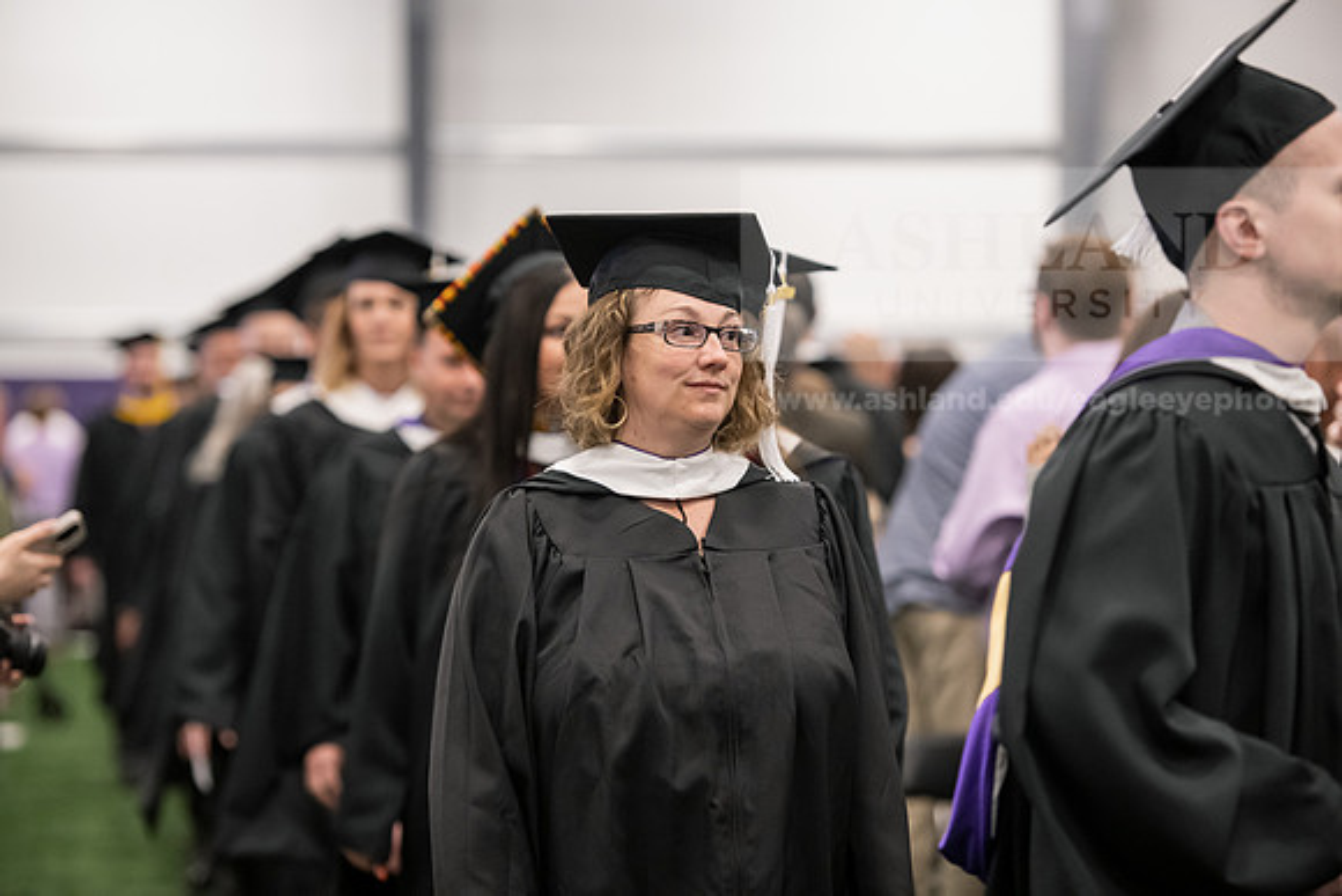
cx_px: 671
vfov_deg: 10.6
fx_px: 4847
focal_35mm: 130
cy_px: 448
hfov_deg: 15.8
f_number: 3.2
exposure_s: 1/200
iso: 3200
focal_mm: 130
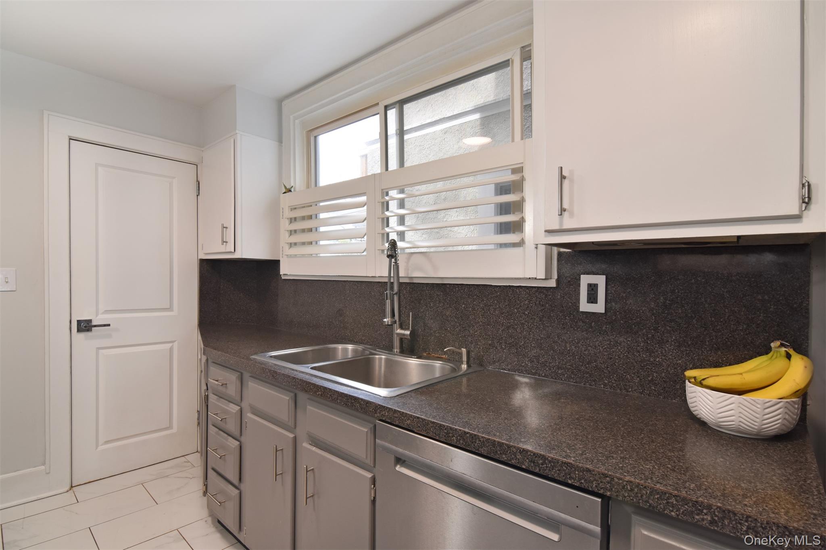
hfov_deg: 95.0
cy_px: 275
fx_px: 378
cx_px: 413
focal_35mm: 16
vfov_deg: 72.0
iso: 640
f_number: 11
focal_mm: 11
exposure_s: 1/30
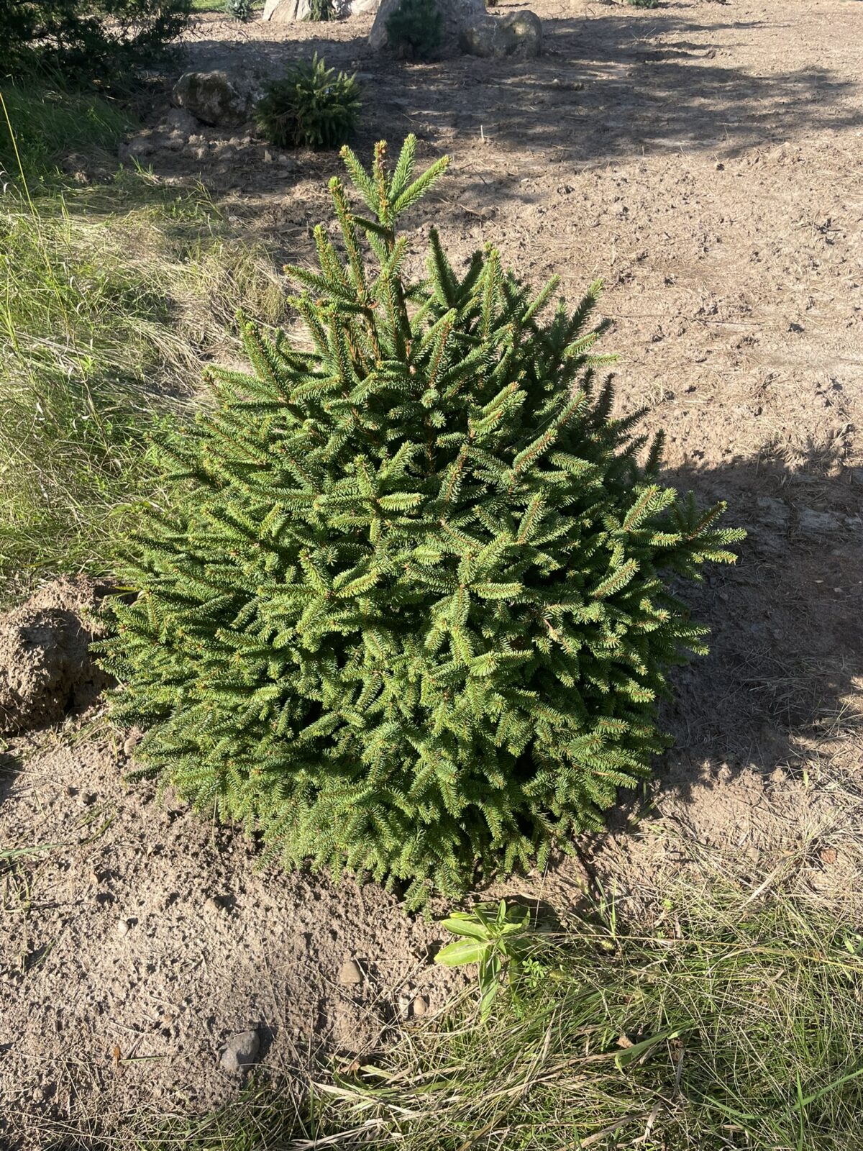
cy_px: 576
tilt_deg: -36.6
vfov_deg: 67.3
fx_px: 864
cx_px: 432
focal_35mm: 26
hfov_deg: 53.1
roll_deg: -7.2
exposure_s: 1/1024
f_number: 1.6
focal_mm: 4.2
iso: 32
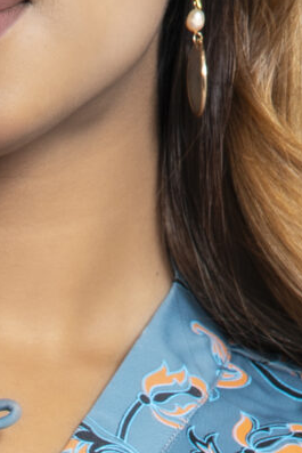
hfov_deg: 2.5
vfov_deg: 3.7
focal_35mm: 548
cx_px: -152
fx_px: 6889
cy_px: 1421
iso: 250
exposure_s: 1/160
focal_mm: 85
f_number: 7.1
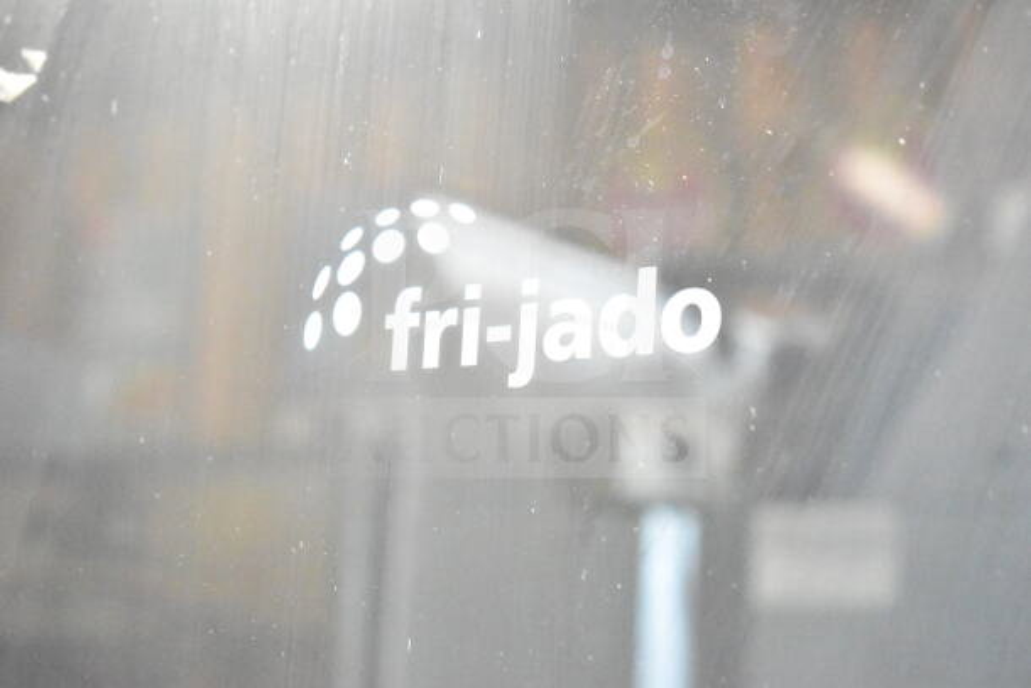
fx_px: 2363
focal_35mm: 82
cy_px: 344
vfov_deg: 16.6
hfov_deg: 24.6
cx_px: 516
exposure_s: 1/60
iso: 25600
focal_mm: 55
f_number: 5.6
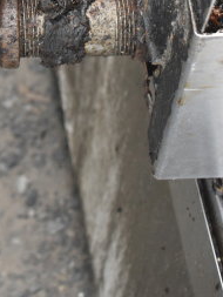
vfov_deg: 15.1
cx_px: -20
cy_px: -161
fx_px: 1028
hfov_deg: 12.2
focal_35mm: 120
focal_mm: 23
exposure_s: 1/160
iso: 200
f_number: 5
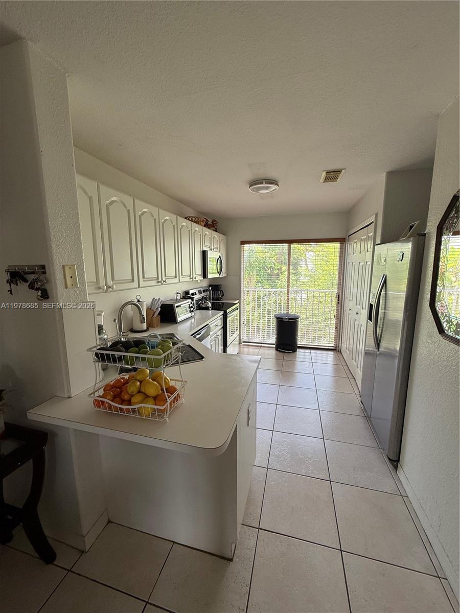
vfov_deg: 102.1
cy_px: 306
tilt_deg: -7.6
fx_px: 248
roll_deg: -0.3
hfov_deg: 85.7
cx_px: 230
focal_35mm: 14
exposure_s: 1/120
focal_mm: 2.22
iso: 80
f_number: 2.2
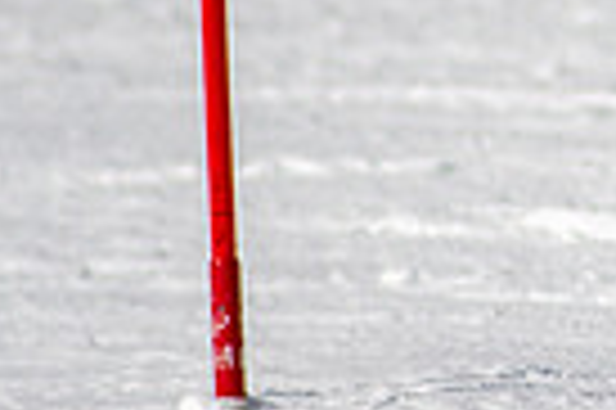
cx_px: 1434
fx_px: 42094
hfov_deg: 0.8
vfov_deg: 0.6
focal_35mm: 2463
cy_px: -176
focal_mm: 300
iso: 100
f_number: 2.8
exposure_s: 1/6400
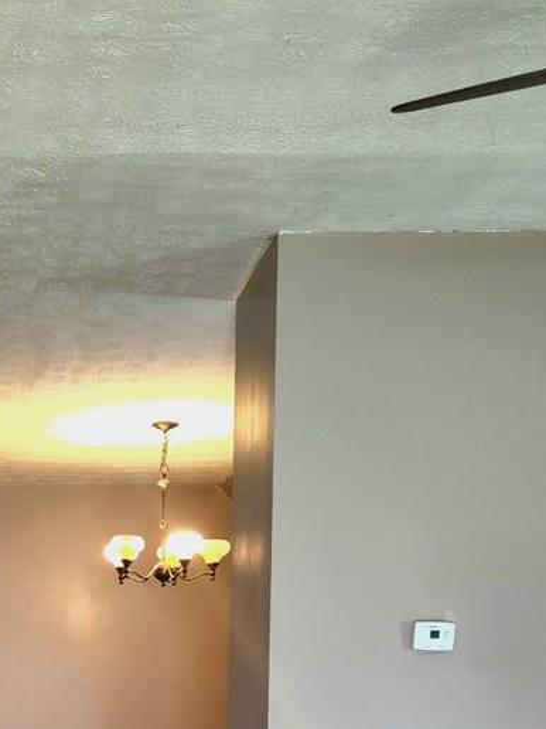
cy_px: 811
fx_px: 1410
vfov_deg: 26.6
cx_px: 15
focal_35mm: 67
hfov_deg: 21.2
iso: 250
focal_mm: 5.4
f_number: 1.8
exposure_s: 1/60.2
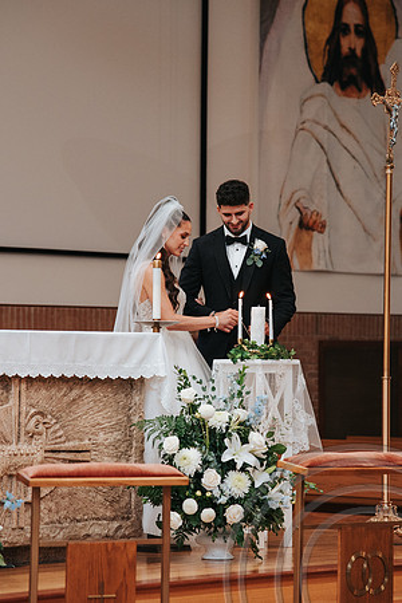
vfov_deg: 12.4
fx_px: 2777
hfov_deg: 8.3
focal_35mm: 166
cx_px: 215
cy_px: 301
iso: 1000
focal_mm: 110
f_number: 4
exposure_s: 1/200
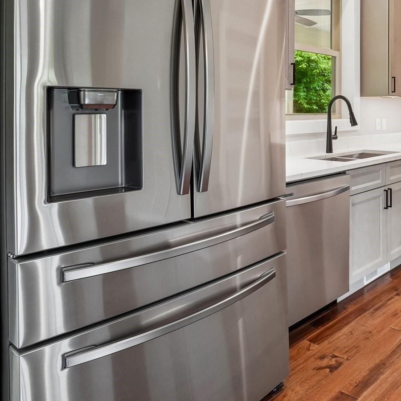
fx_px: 380
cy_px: 107
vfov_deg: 53.5
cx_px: 408
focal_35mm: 29
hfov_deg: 46.0
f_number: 8
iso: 400
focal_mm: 10
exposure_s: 1/25
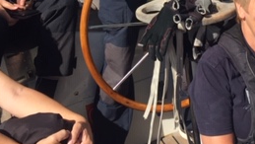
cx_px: 160
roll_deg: -7.6
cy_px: -79
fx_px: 528
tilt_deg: -11.1
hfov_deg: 27.1
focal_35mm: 78
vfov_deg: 14.4
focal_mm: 4.15
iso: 32
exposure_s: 1/2083
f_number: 2.2
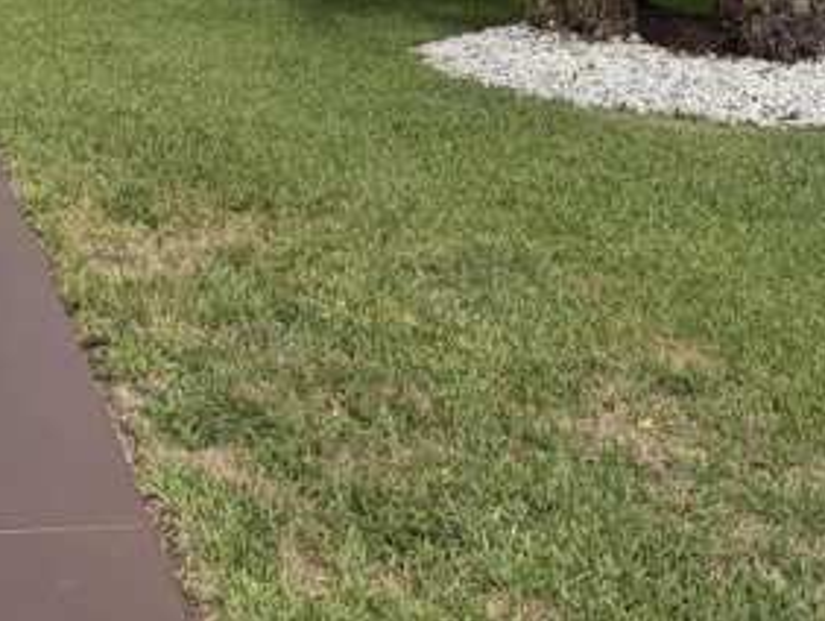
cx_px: -99
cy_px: -252
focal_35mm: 68
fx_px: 1622
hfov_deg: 26.2
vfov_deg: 19.4
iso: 80
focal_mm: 6.76
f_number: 1.78
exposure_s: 1/5714
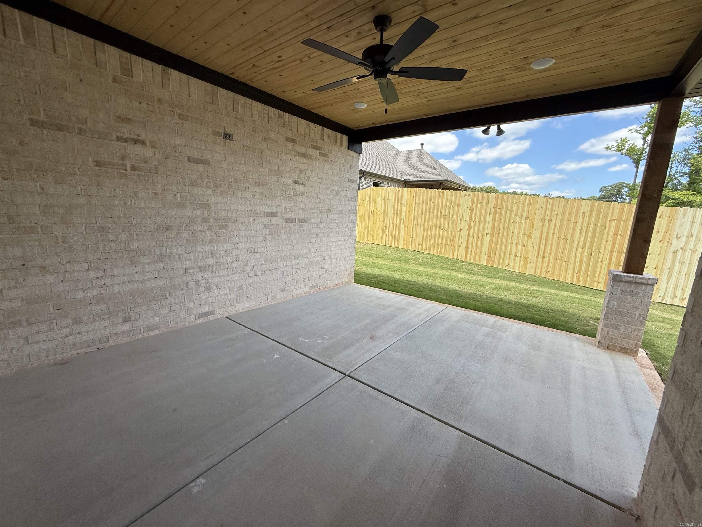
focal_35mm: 14
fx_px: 284
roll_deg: -2.7
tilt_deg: -9.3
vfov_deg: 85.7
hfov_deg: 102.1
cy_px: 264
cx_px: 351
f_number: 2.2
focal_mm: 2.22
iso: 64
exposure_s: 1/830
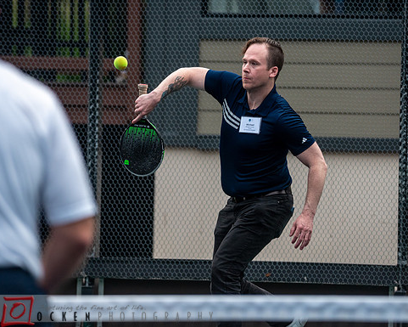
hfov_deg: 7.9
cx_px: 234
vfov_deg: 6.3
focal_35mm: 245
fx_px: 2959
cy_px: 141
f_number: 3.2
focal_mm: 190
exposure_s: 1/800
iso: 800
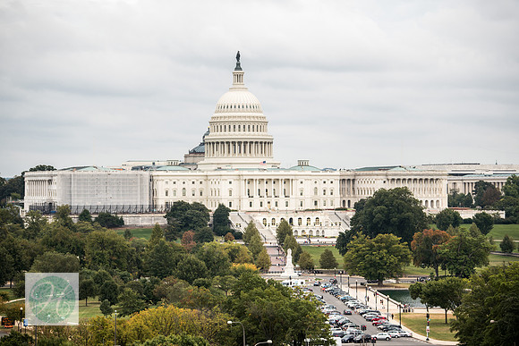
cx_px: 260
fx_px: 1673
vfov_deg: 11.8
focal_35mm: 116
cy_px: 173
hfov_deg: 17.6
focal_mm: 116
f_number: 2.8
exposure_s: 1/800
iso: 100
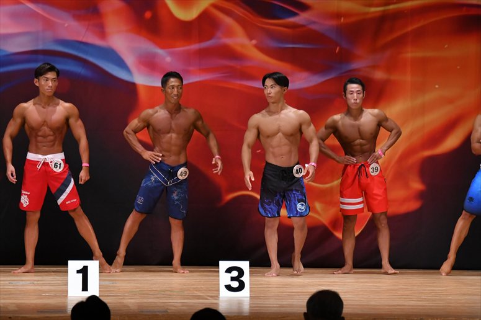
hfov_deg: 9.5
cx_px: 240
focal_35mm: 217
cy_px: 160
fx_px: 2898
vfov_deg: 6.3
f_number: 5.6
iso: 3200
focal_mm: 145
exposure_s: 1/400
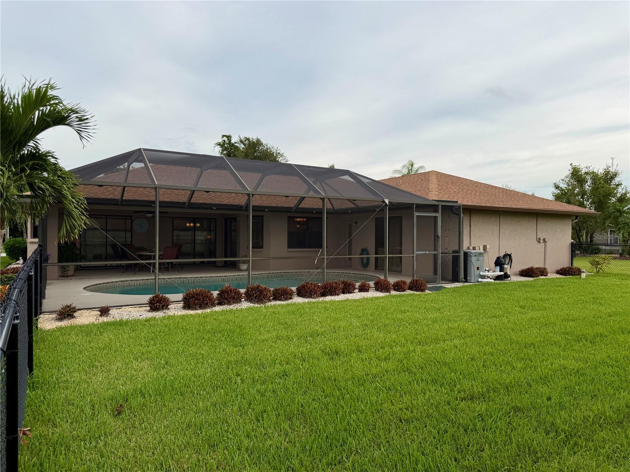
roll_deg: -1.2
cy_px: 236
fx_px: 437
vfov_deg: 56.8
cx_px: 315
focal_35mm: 24
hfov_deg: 71.6
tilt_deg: +0.0
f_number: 1.78
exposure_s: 1/4167
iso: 80
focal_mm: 6.76
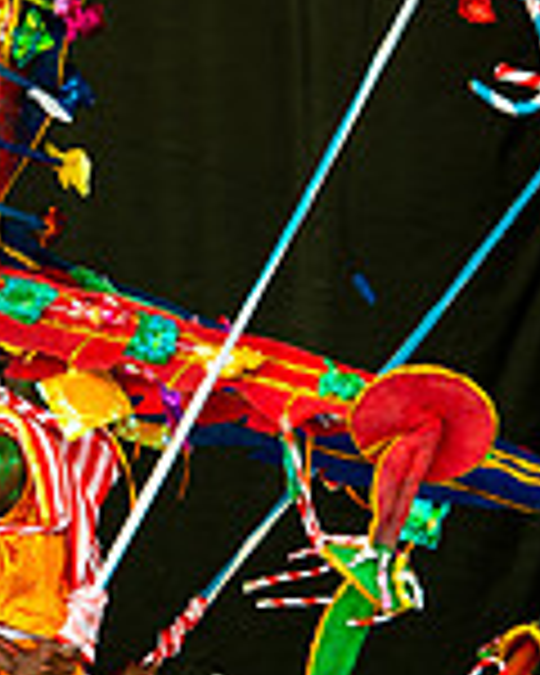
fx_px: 14304
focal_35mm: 716
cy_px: 343
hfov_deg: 2.2
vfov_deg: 2.7
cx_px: -175
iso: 160
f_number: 5.6
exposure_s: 1/200
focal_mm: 155
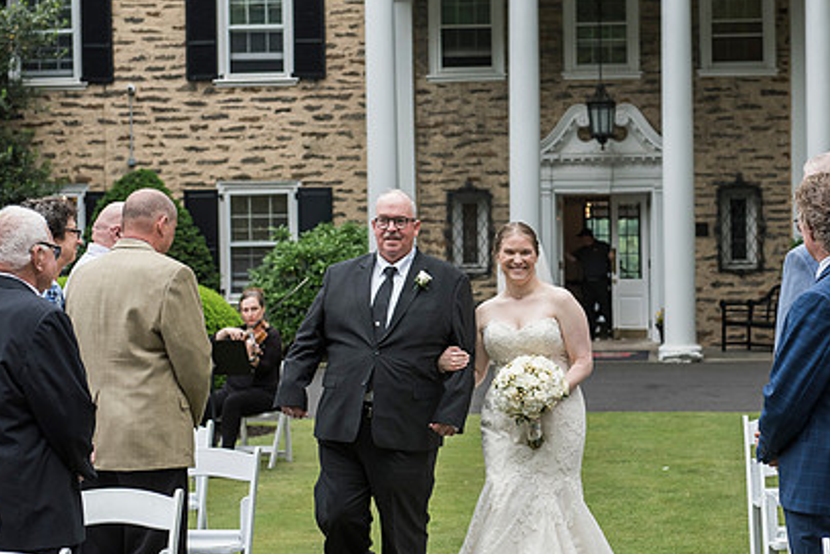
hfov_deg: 24.7
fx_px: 1892
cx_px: 515
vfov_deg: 16.7
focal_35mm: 82
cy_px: 267
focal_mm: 56
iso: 800
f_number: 4
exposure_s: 1/640
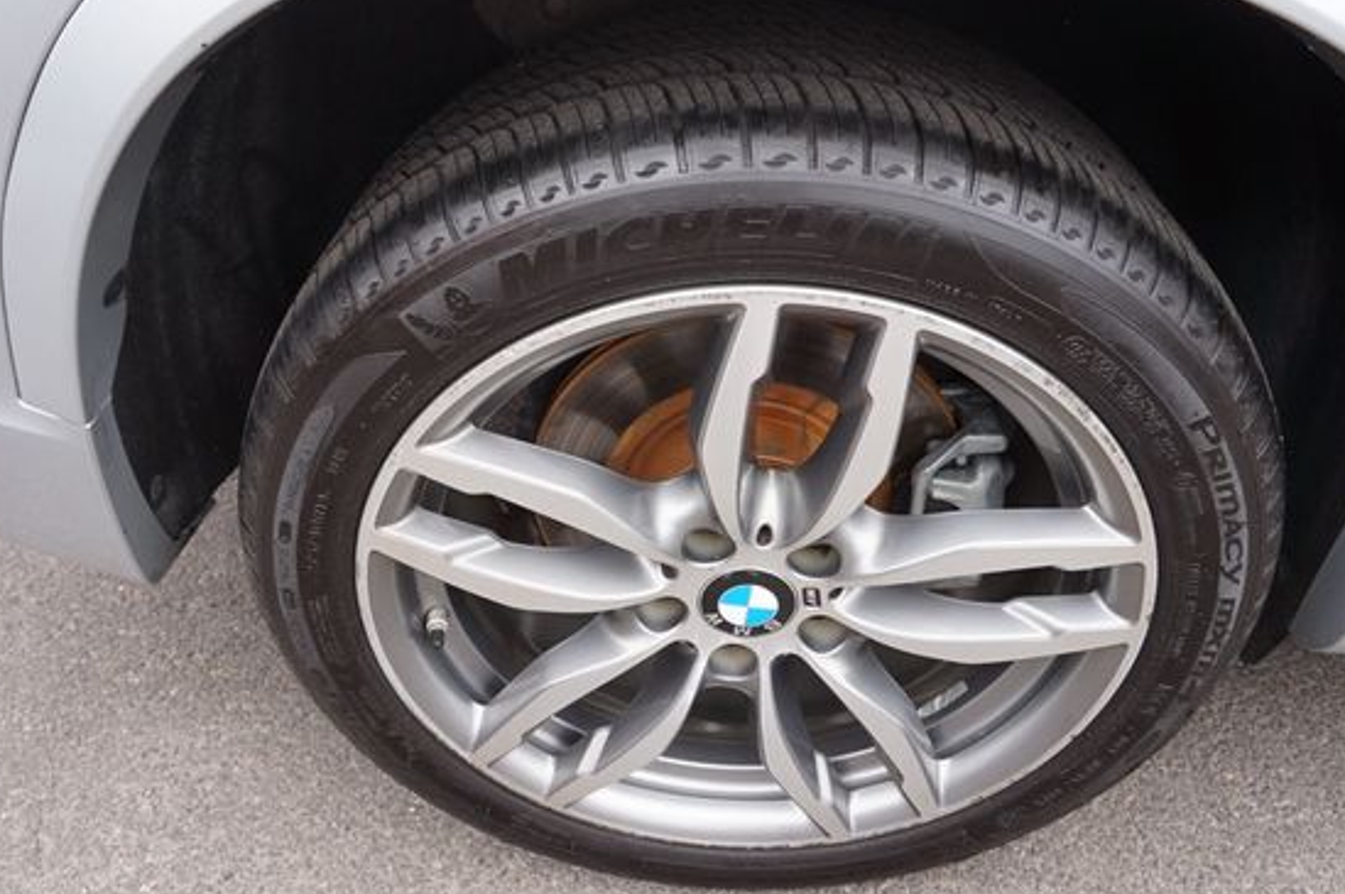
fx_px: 1045
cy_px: 429
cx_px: 669
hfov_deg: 65.5
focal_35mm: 28
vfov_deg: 46.3
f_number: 4
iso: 100
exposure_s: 1/60
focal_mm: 16
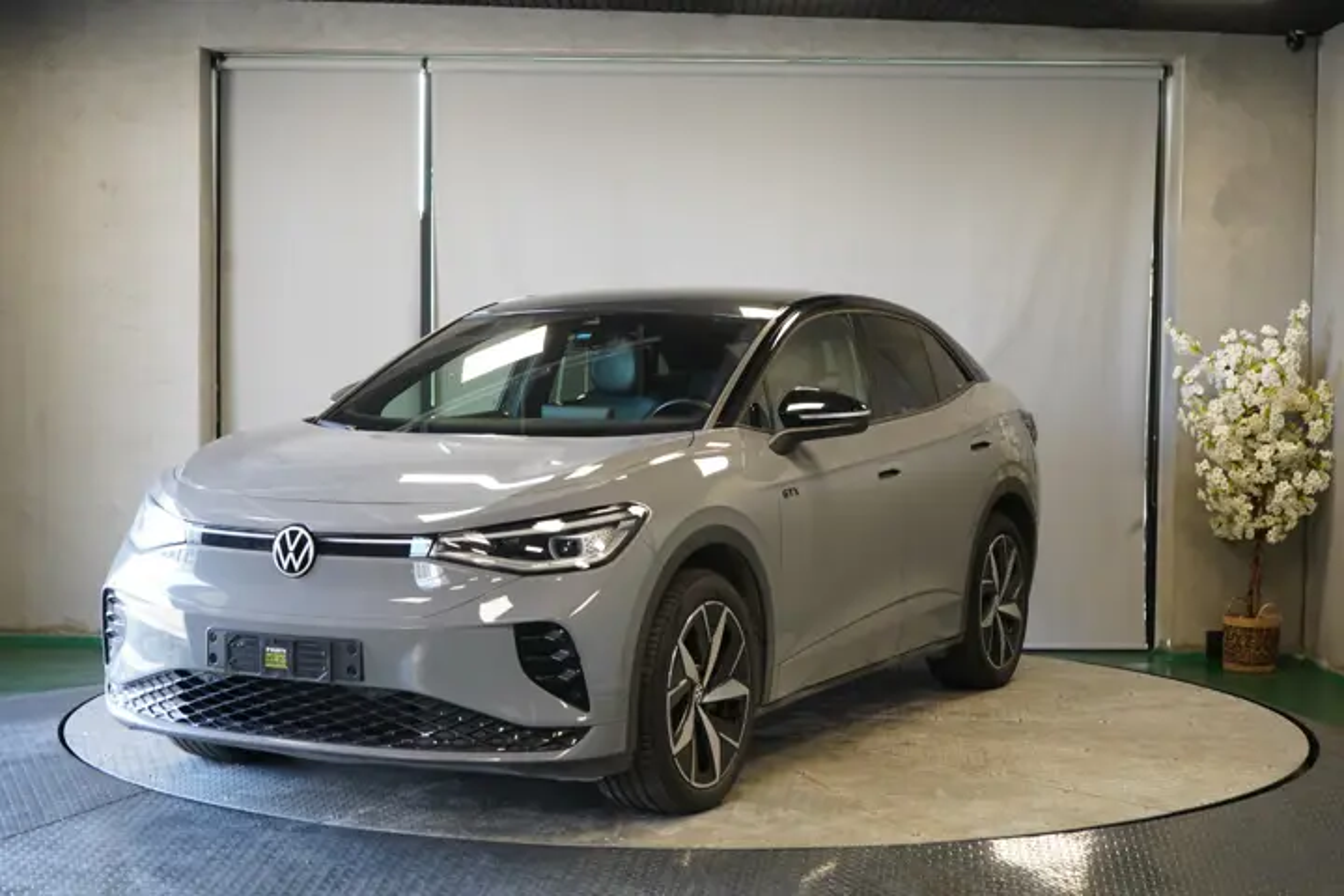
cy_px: 448
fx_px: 2091
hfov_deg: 35.6
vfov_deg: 24.2
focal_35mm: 56
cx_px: 672
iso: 2500
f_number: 5
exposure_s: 1/160
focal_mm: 56
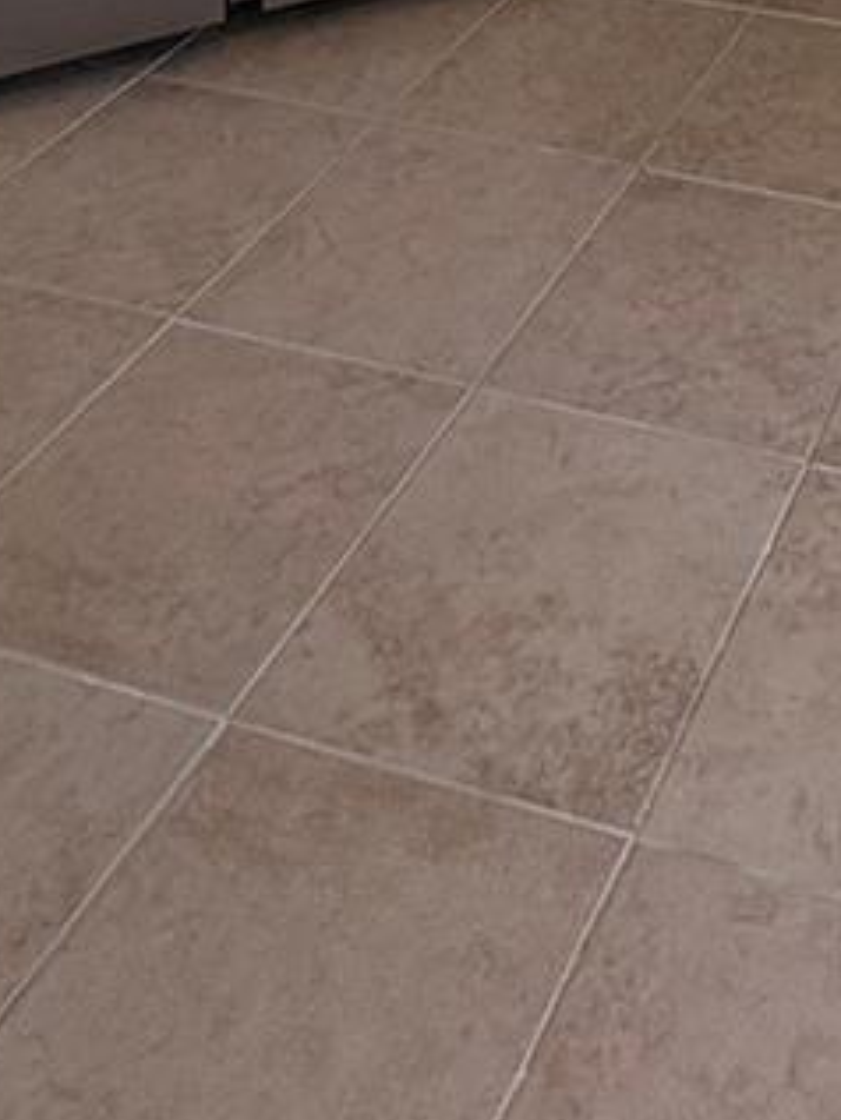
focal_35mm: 53
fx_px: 1716
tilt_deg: -3.9
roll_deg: -1.4
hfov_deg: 24.7
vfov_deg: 23.9
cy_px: -745
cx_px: 1028
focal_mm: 2.22
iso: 80
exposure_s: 1/134
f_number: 2.2
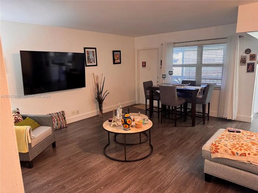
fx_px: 179
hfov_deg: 71.6
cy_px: 96
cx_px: 129
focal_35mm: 24
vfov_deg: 56.8
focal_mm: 6.76
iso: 320
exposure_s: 1/60
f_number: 1.78
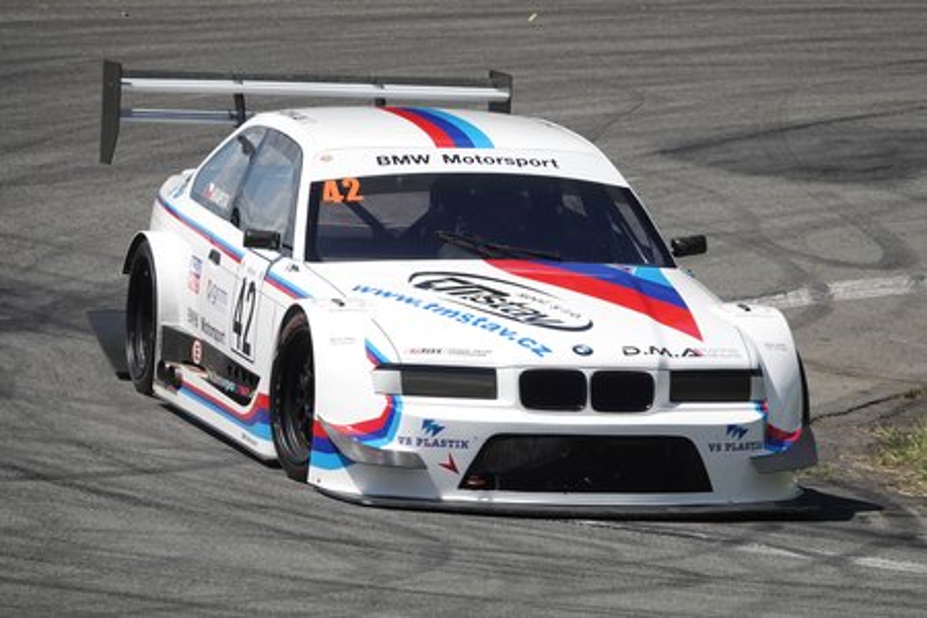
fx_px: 8239
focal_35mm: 320
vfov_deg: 4.3
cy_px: 309
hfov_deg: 6.4
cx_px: 464
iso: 100
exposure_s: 1/800
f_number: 5
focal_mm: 117.29
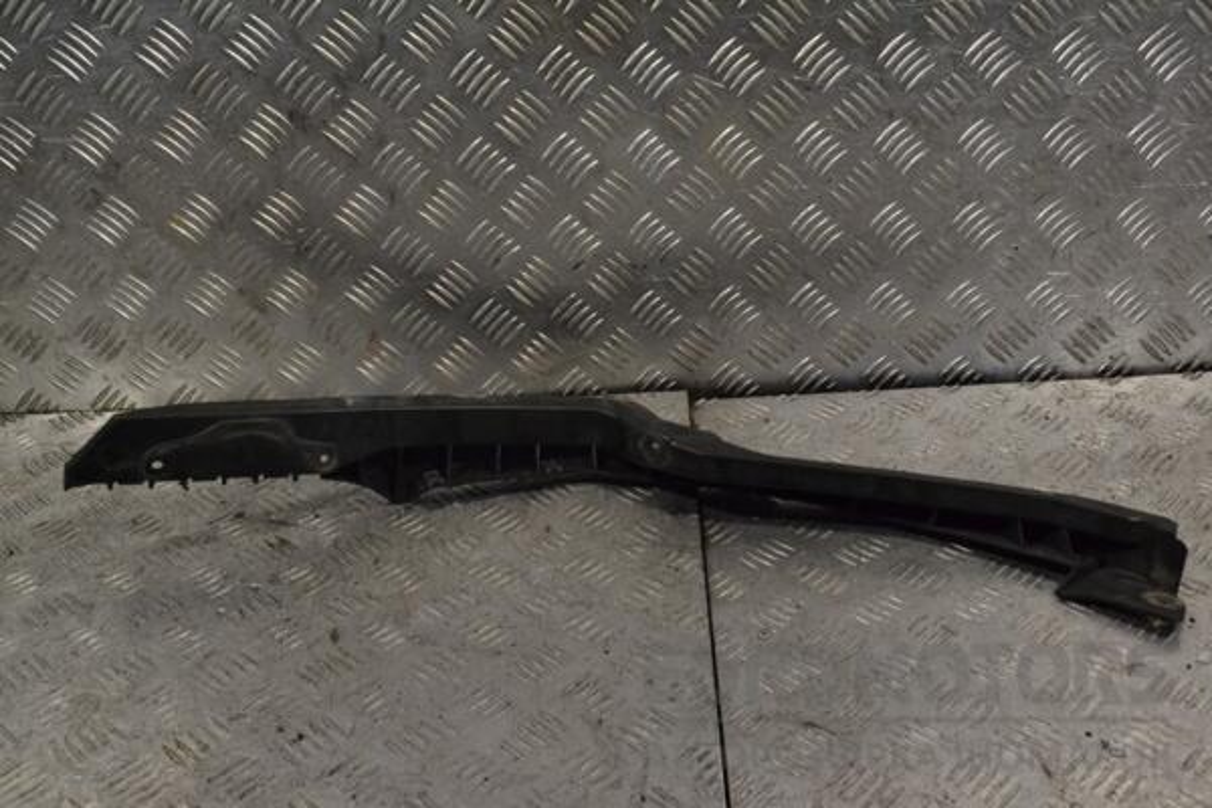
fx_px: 1414
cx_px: 606
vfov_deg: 31.9
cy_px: 404
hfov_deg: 46.4
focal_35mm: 42
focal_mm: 28
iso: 3200
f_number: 10
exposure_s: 1/400
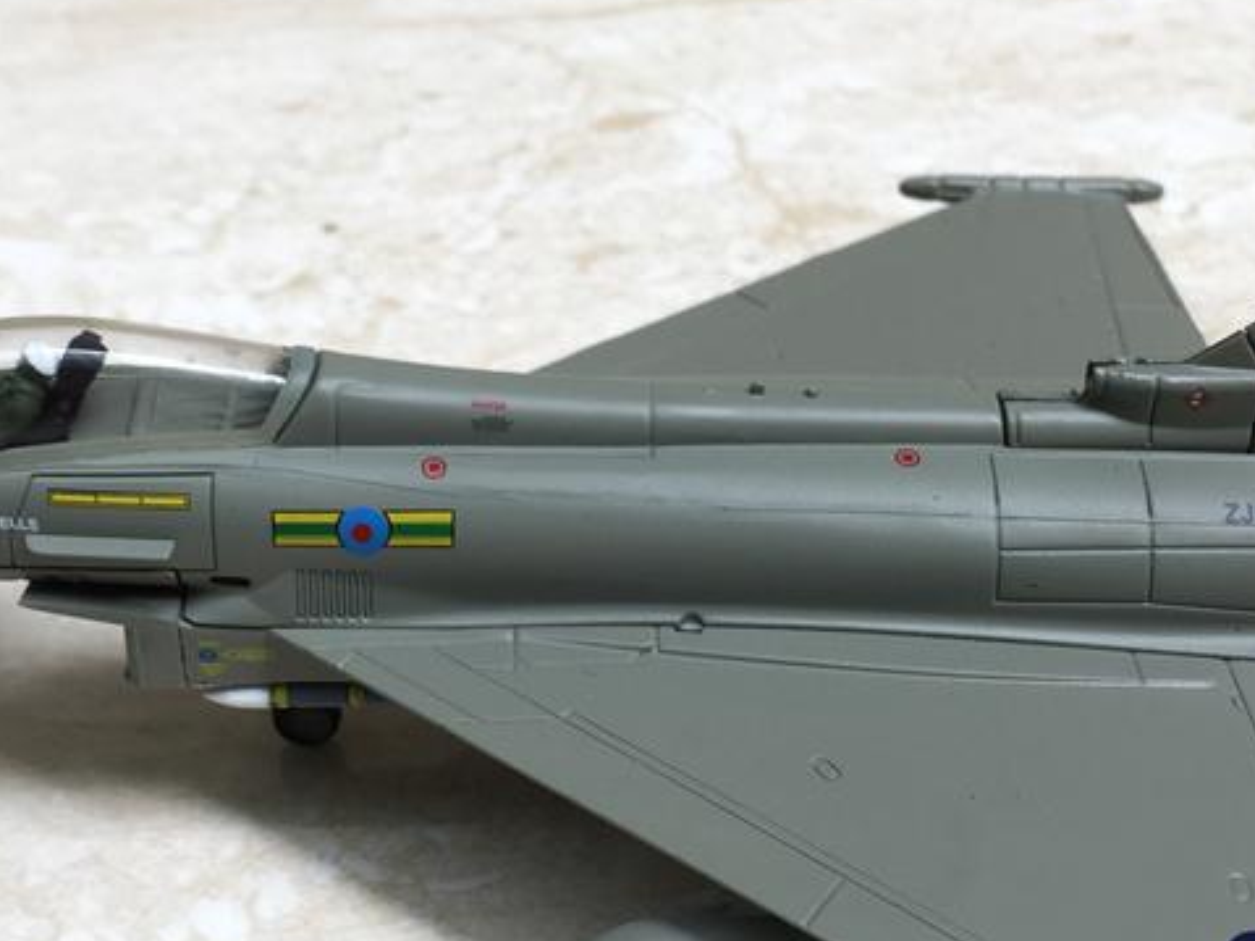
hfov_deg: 31.2
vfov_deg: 23.6
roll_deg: +0.0
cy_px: 422
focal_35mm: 62
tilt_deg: -36.3
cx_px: 660
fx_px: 2247
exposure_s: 1/116
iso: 32
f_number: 2.2
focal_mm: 4.15
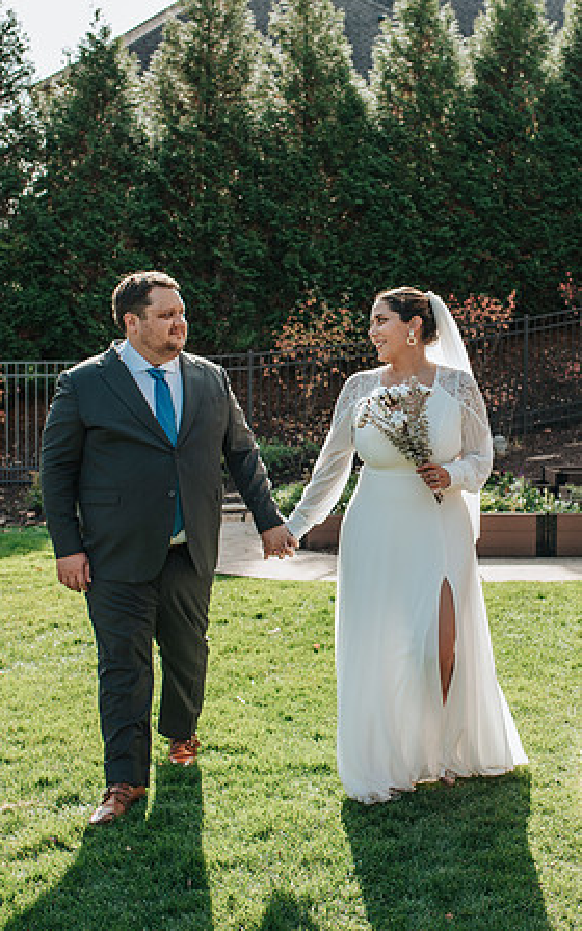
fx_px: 1370
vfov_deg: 37.5
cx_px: 384
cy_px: 466
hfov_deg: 23.9
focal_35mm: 54
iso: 320
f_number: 3.5
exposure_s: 1/1250
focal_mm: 35
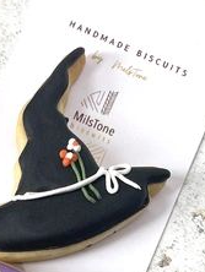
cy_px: 486
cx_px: -80
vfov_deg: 16.2
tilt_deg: -86.6
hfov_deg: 13.7
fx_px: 812
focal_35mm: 103
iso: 32
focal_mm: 4.2
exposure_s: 1/127
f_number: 1.6
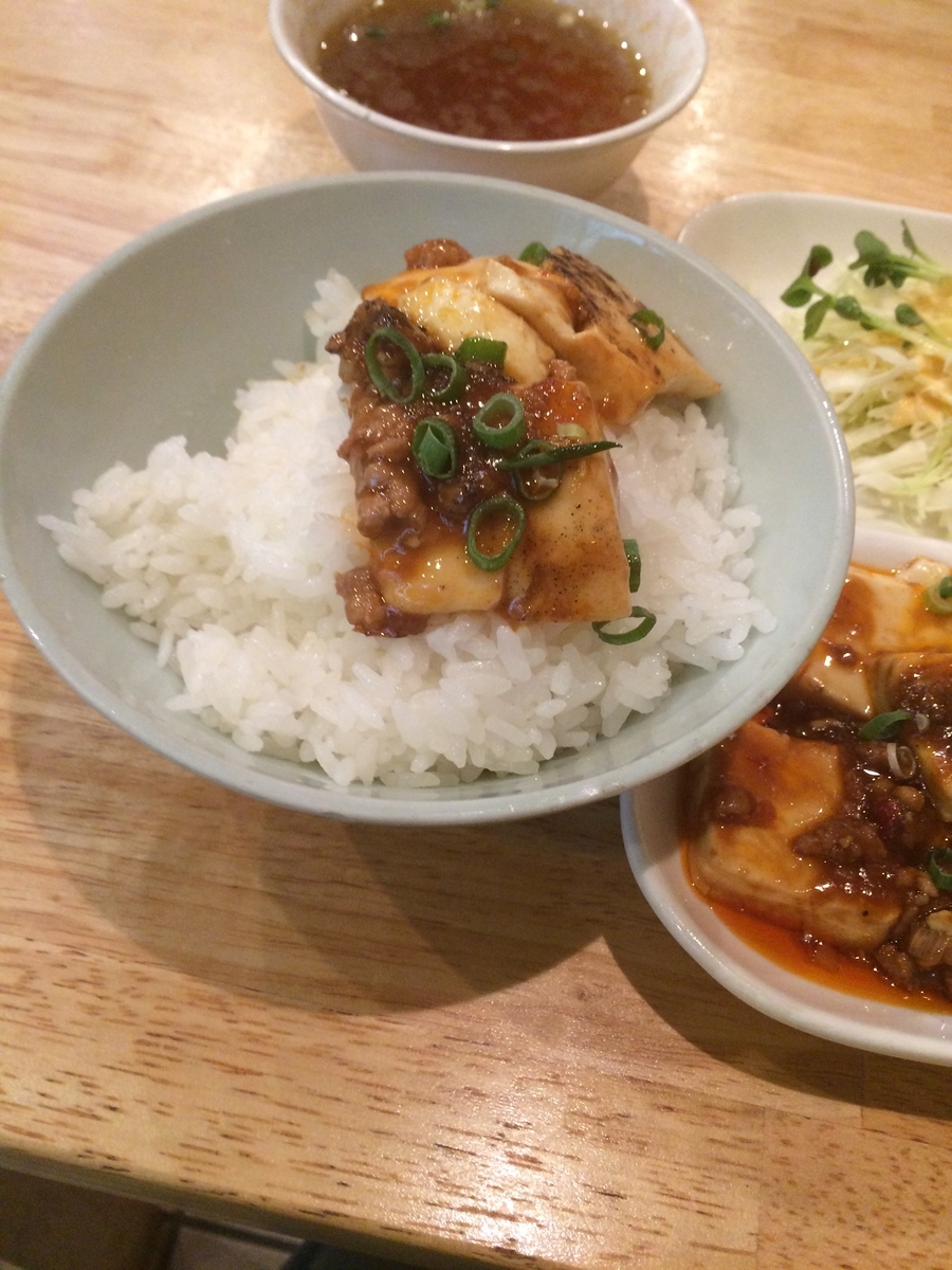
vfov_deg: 61.7
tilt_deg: -56.3
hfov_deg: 48.2
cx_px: 476
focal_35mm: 29
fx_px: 1063
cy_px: 635
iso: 250
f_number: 2.2
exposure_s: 1/30
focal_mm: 4.15
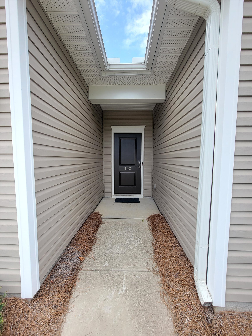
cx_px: 126
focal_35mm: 13
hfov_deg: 89.9
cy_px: 168
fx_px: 126
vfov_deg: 106.2
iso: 50
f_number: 2.2
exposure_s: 1/341
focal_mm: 2.2
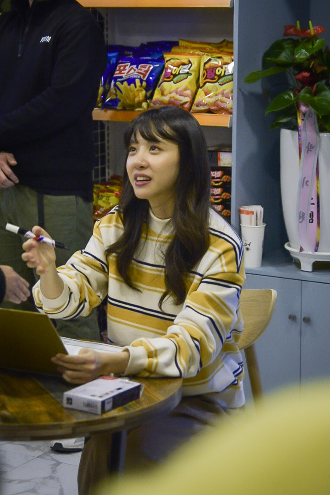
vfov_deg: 27.0
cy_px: 248
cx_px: 165
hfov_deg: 18.2
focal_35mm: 75
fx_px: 1031
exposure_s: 1/125
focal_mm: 50
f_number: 2.8
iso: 400
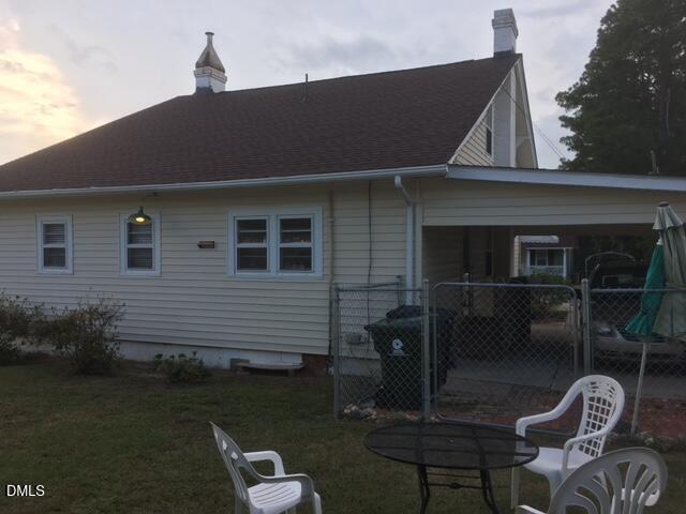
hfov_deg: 61.7
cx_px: 343
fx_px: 575
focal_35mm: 29
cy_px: 257
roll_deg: +0.0
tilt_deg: -0.8
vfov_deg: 48.2
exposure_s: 1/373
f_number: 2.2
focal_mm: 4.15
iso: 25
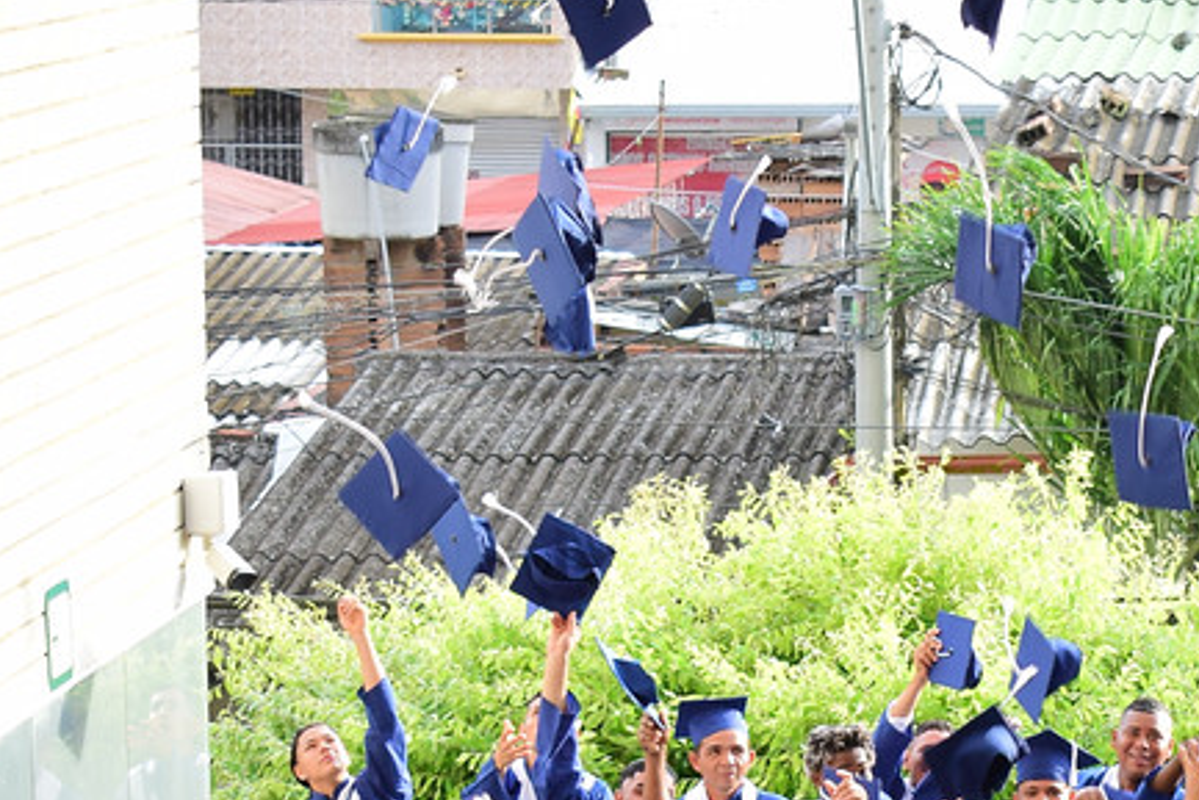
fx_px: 5530
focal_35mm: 166
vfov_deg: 8.2
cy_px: 1027
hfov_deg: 12.3
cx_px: 1056
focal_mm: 40
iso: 250
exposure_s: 1/160
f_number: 5
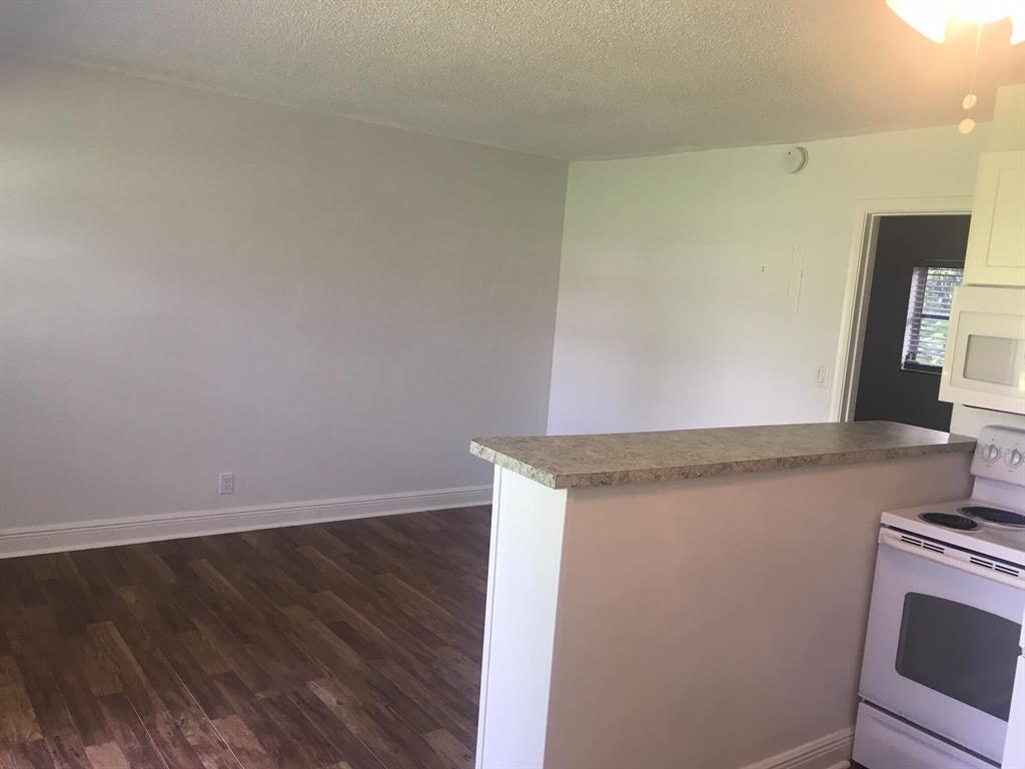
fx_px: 859
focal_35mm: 29
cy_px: 384
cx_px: 512
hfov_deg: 61.7
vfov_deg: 48.2
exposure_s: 1/30
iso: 25
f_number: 2.2
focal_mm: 4.15
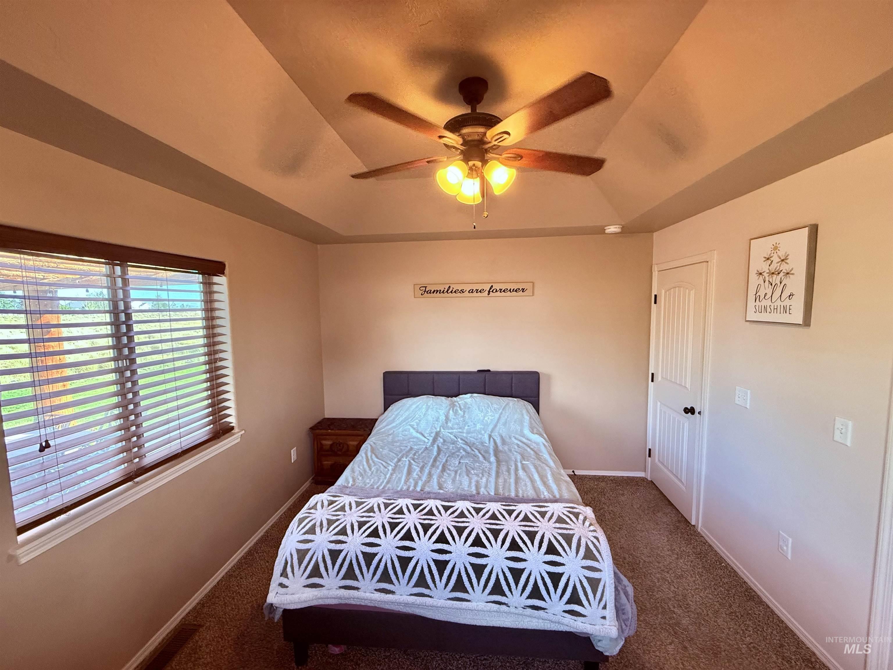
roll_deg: +2.9
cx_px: 446
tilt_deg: -4.7
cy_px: 335
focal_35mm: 14
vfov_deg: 85.7
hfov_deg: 102.1
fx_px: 361
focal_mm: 2.22
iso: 320
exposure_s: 1/120
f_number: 2.2
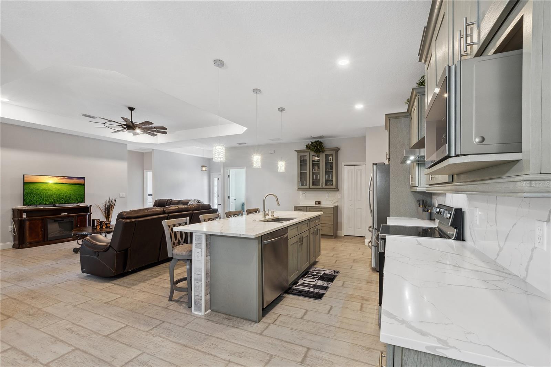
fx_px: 230
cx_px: 276
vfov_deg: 77.3
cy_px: 184
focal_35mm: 15
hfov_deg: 100.4
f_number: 13
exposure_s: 1/2
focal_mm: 10
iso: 200
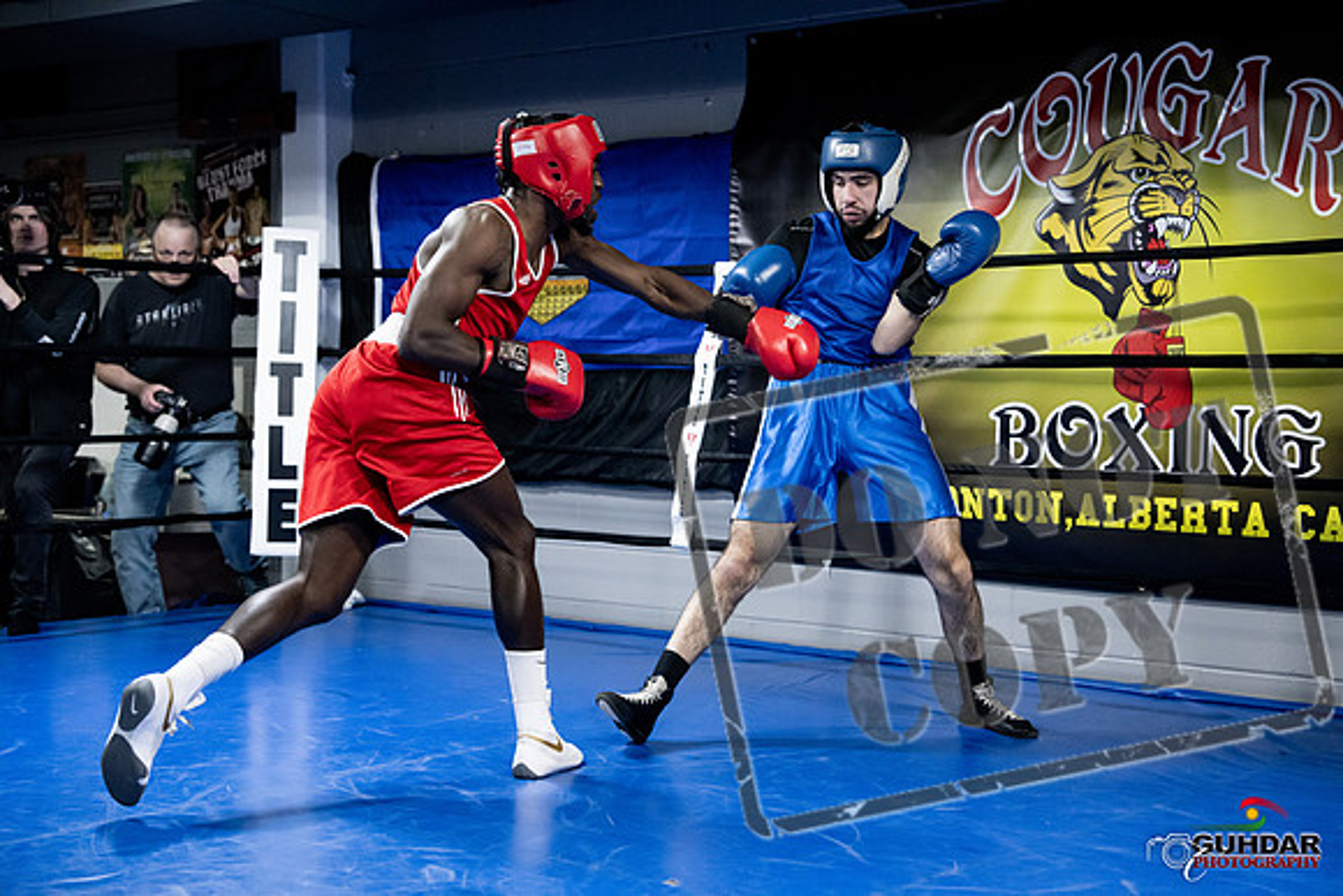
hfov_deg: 36.9
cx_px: 672
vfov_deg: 25.1
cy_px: 448
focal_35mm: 54
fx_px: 2015
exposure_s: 1/1000
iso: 8000
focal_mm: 54
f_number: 2.8
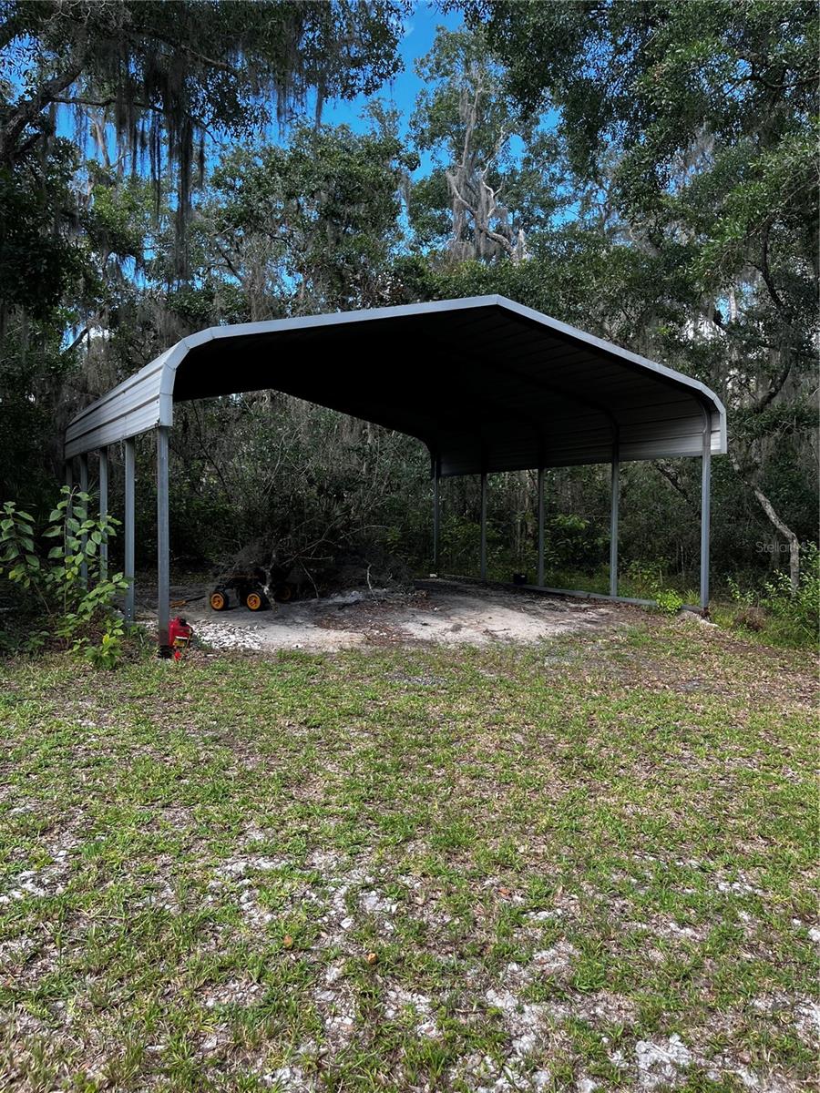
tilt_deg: -0.9
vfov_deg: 67.3
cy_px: 546
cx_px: 410
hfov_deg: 53.1
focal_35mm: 26
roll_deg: -0.4
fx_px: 821
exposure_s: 1/569
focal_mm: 5.1
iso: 50
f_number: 1.6
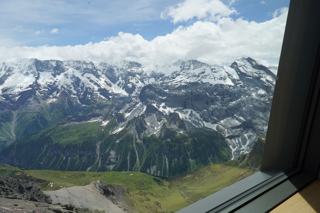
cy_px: 106
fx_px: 213
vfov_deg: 53.1
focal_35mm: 24
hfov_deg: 73.7
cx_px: 160
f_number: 16
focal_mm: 24
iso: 100
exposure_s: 1/100
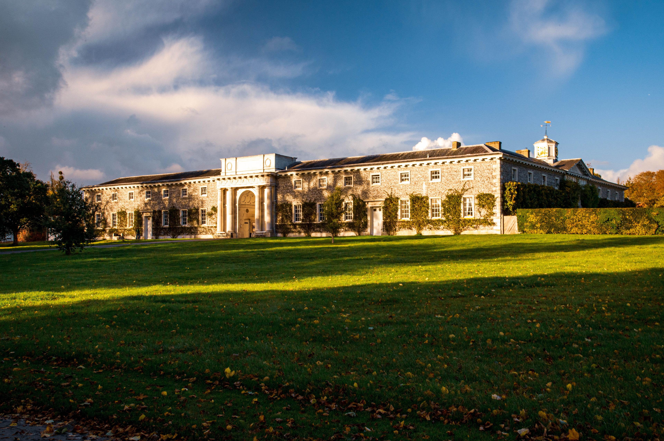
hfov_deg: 50.7
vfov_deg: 35.0
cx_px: 332
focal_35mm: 38
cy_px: 220
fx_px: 700
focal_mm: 38
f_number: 22
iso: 320
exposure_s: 1/40
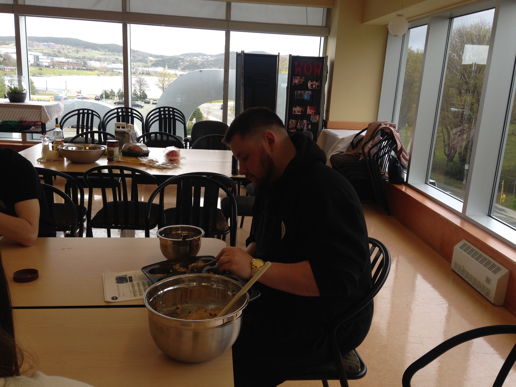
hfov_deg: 55.4
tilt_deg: -14.0
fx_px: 492
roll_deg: -2.9
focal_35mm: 33
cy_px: 194
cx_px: 258
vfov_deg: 42.9
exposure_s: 1/251
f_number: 2.4
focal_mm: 4.12
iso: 50
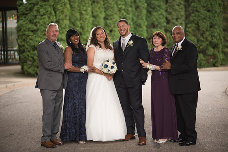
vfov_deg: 16.1
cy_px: 76
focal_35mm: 85
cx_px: 114
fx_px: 538
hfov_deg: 23.9
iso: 125
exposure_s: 1/200
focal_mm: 85
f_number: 1.8
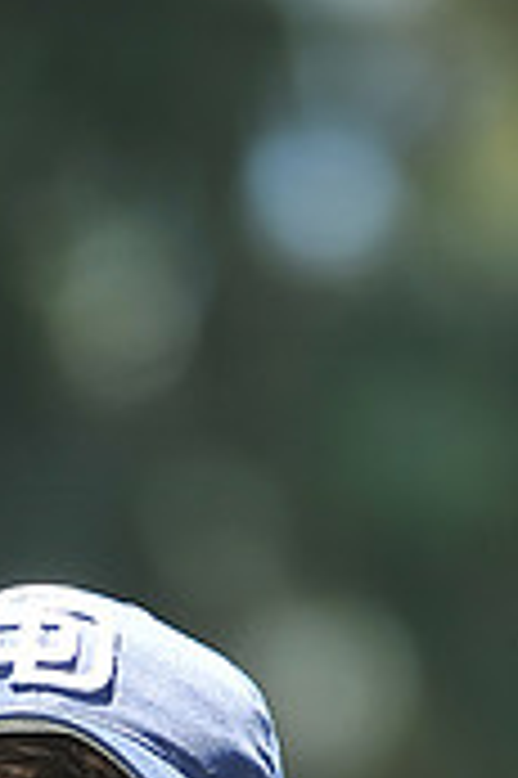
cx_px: 90
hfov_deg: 2.0
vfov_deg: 3.1
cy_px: 1282
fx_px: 14510
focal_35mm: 671
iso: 200
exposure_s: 1/500
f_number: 4.5
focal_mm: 200
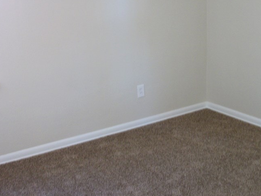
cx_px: 158
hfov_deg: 37.3
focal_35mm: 51
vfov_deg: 28.5
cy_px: 75
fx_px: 384
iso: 150
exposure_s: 1/30
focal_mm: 5.7
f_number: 2.9
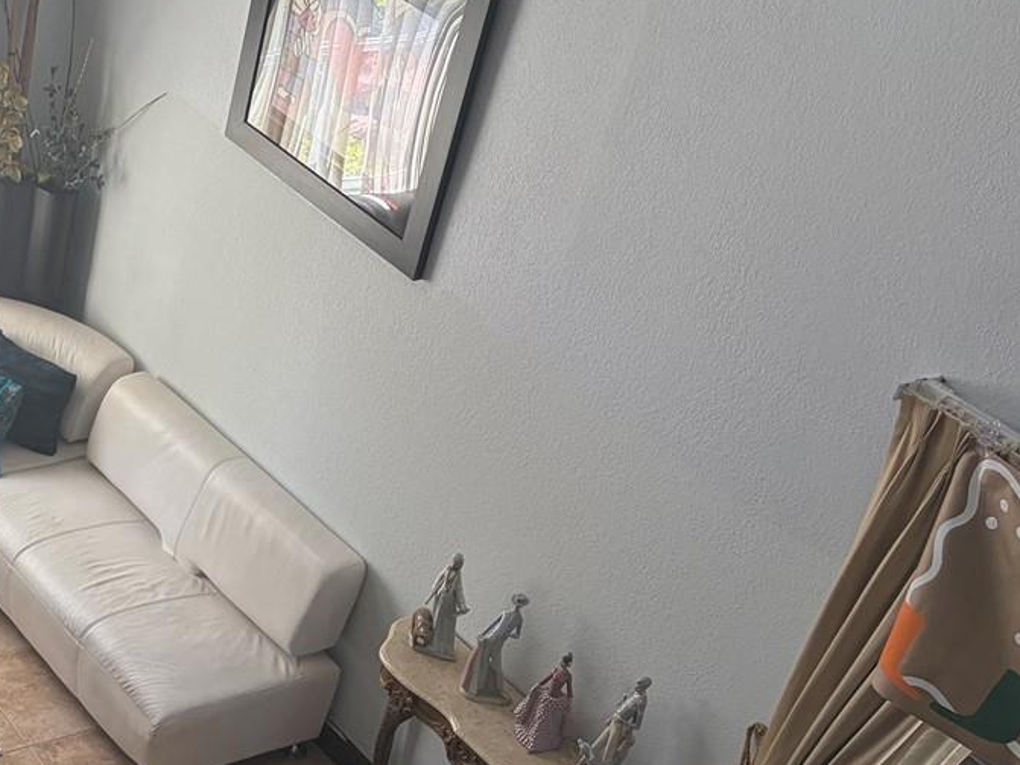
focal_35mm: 62
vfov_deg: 23.4
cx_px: -70
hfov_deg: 28.6
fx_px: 1827
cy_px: 578
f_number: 1.6
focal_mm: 5.96
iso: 125
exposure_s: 1/144
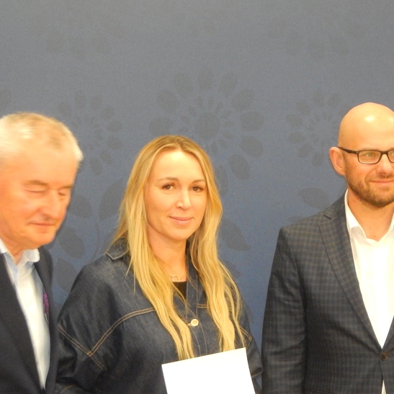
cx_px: 230
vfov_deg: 11.5
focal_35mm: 152
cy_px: 251
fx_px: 1957
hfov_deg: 11.5
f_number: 4.4
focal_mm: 16.6
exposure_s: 1/30
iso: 800
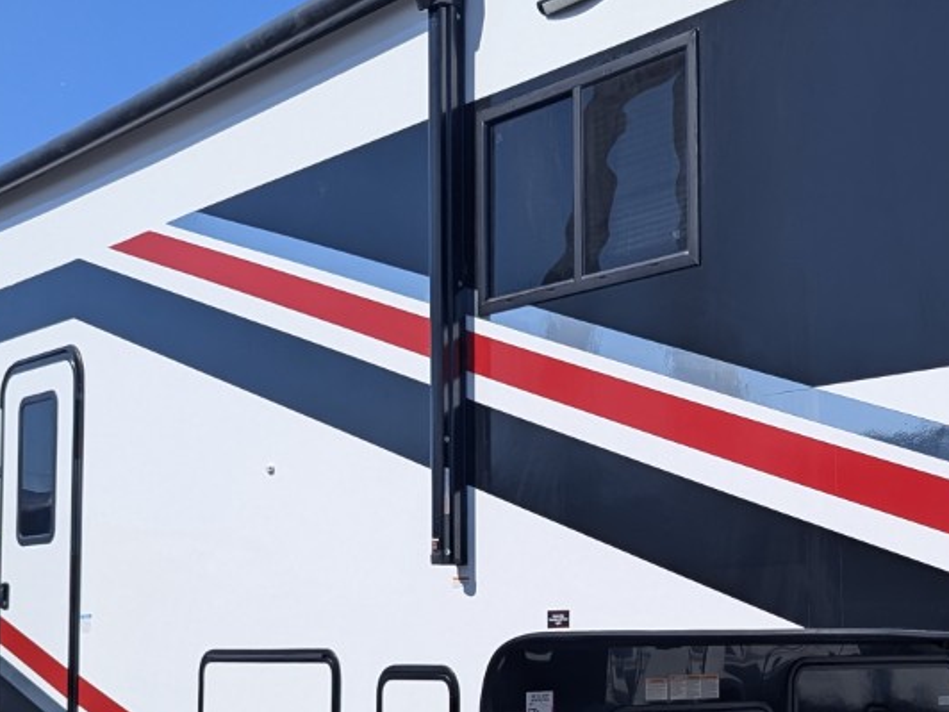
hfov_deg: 30.1
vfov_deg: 23.1
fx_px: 1727
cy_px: 535
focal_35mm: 63
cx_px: 734
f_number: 1.85
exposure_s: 1/3236
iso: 49
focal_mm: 6.81
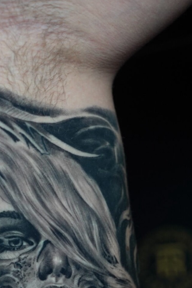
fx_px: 601
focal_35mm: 75
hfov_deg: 18.1
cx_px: 55
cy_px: 298
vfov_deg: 25.5
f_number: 3.5
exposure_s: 1/40
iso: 1250
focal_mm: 35
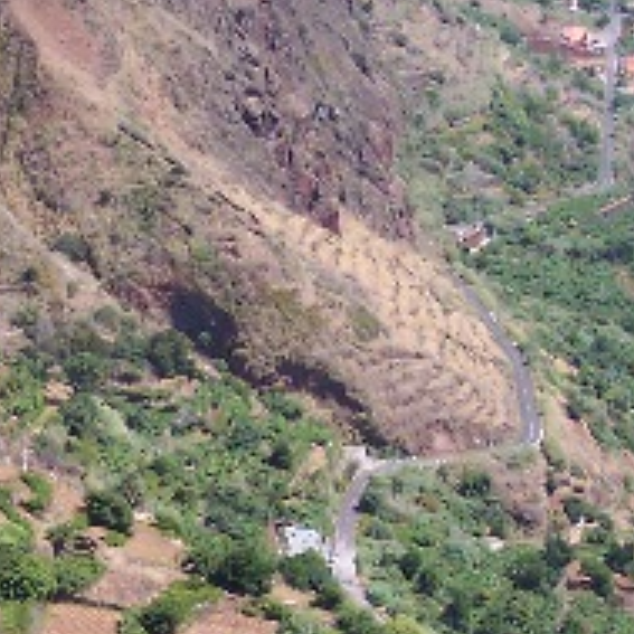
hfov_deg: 12.2
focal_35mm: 142
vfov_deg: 12.3
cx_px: 10
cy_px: 352
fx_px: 2942
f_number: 4.8
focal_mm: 8
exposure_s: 1/500
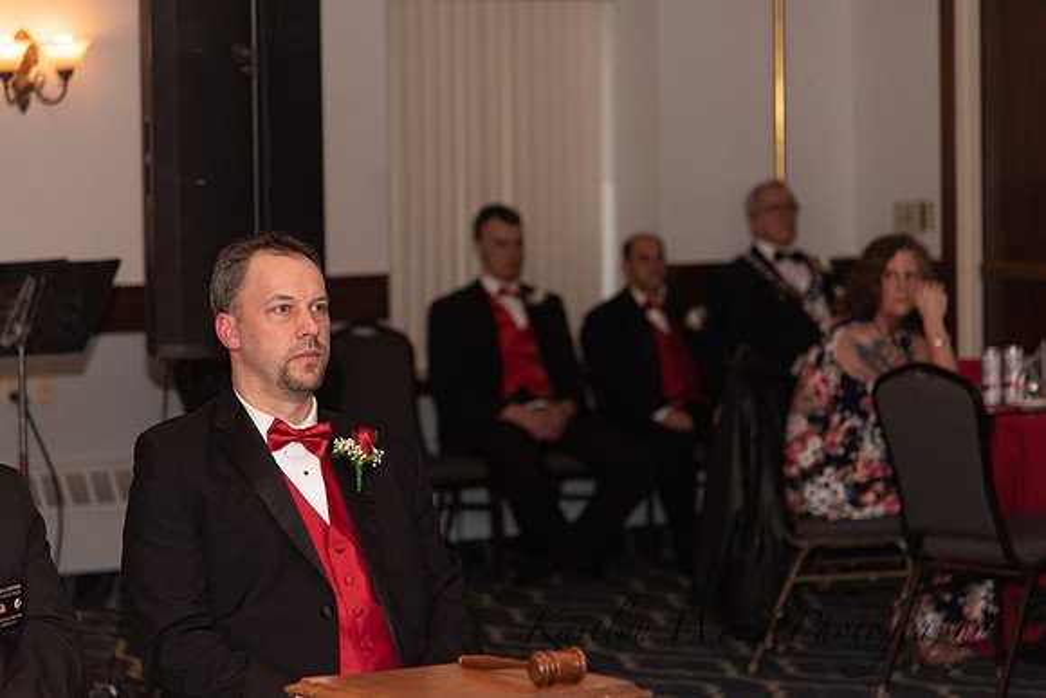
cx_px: 523
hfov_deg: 17.1
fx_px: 3487
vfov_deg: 11.4
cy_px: 349
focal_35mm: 120
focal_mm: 120
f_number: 4
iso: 800
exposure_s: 1/200
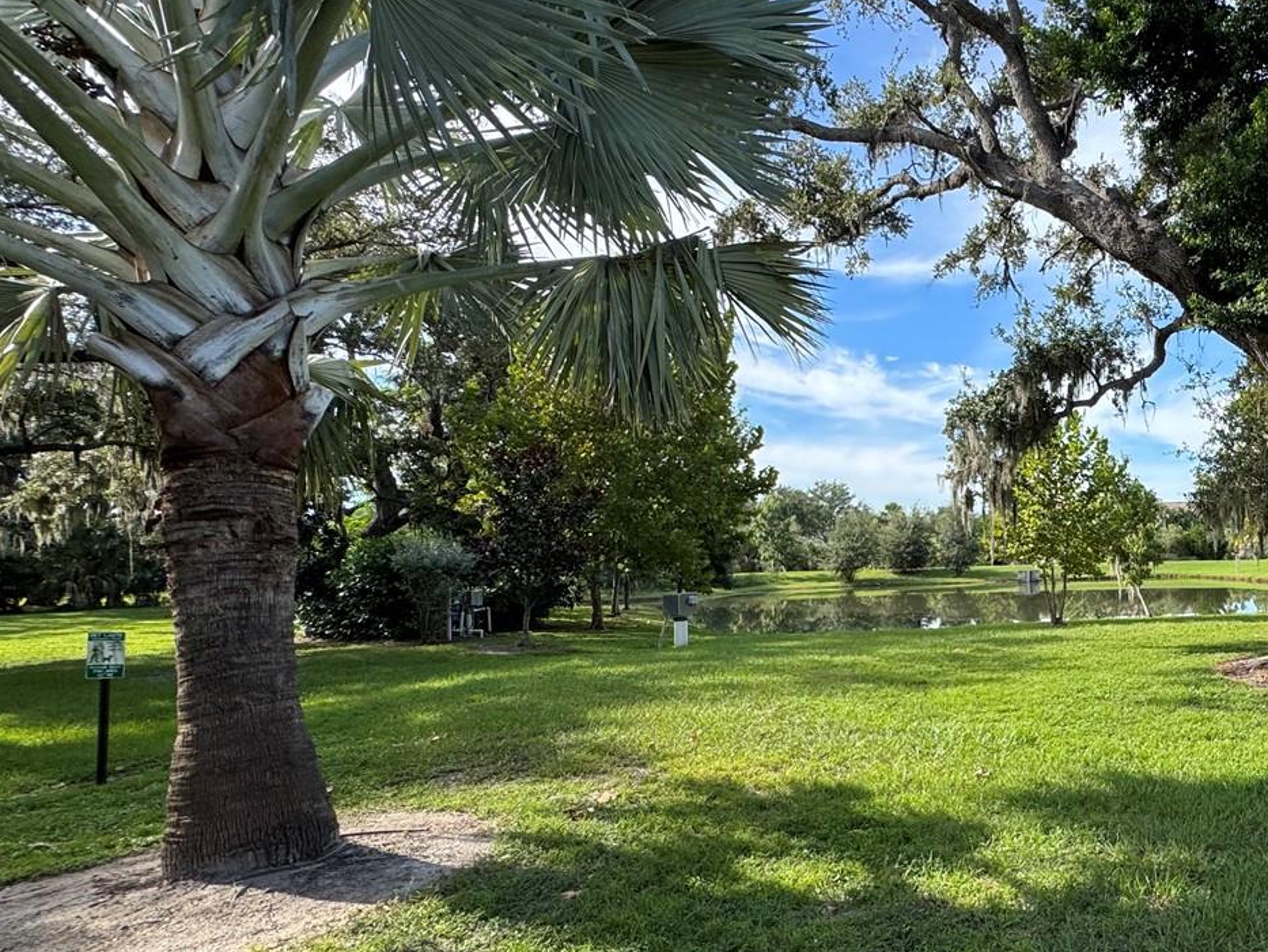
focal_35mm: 24
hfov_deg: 63.9
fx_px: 879
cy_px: 520
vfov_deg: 56.7
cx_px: 1052
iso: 50
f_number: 2.2
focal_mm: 2.22
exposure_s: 1/669
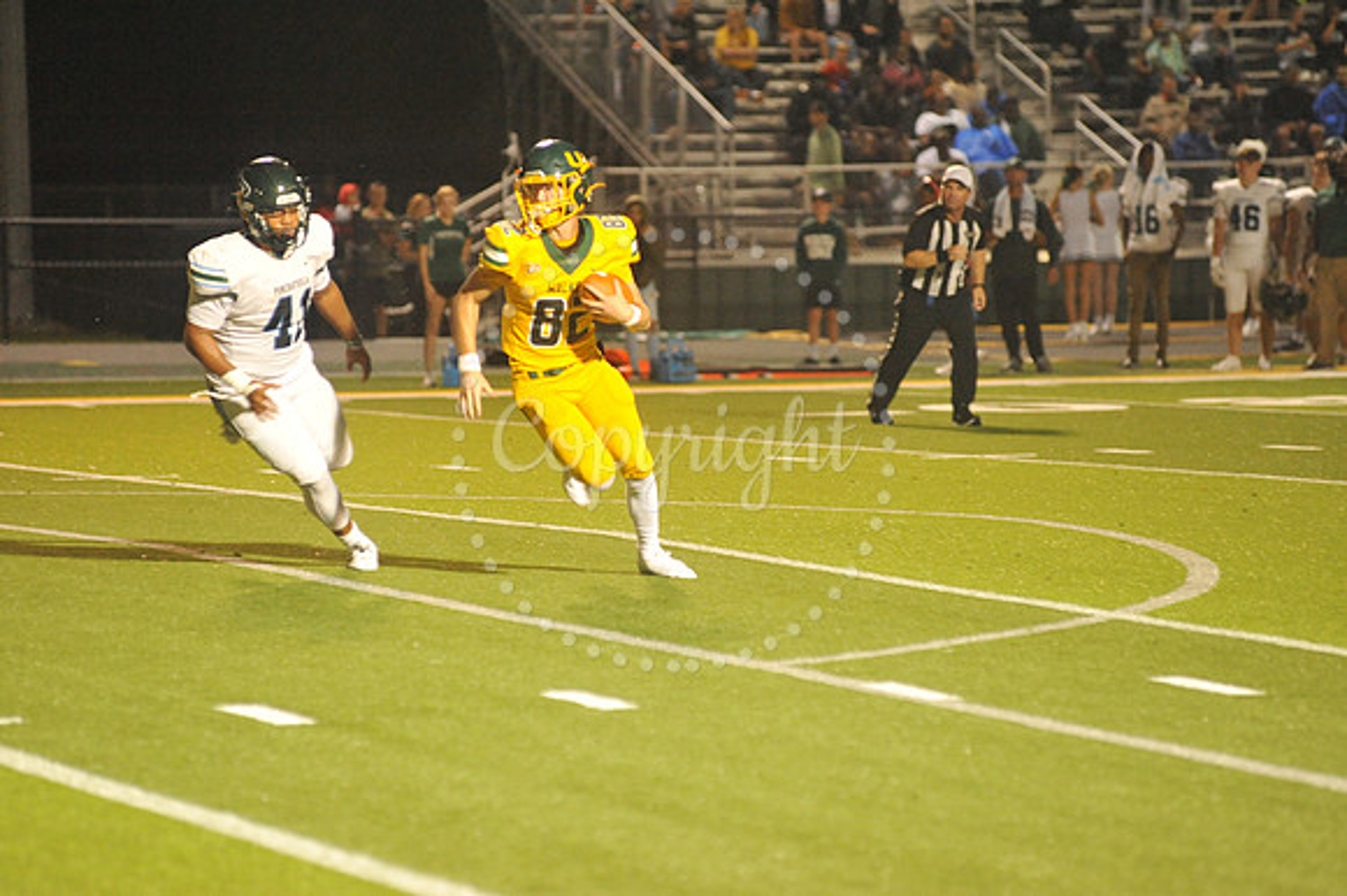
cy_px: 448
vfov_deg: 6.9
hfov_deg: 10.3
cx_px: 674
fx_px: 7479
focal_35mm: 200
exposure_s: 1/250
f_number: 4
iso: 6400
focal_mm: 200
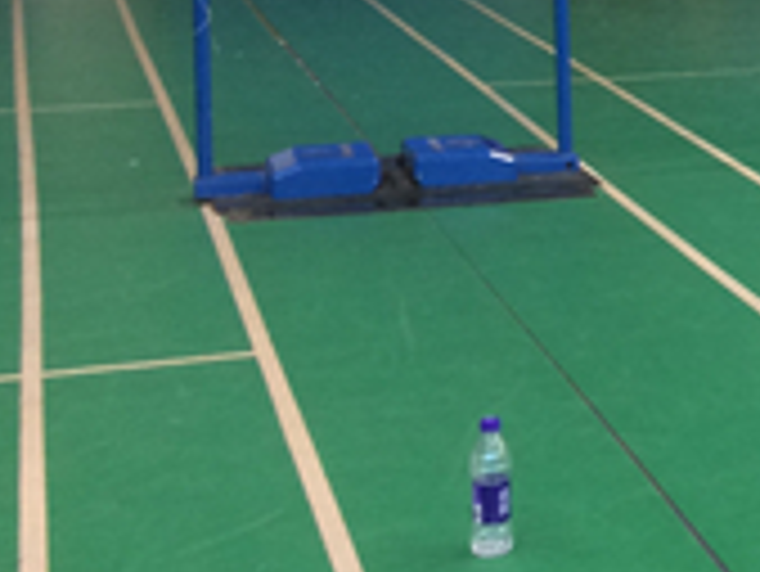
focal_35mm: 103
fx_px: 2263
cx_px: 1331
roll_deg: -1.5
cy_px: -14
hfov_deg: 16.3
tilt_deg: -7.1
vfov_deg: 14.1
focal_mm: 4.15
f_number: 2.2
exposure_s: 1/33
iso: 100
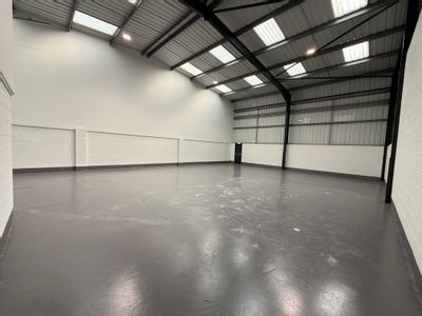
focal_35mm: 14
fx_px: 171
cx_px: 211
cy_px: 158
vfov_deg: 85.7
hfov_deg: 102.1
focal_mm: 2.22
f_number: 2.2
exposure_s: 1/118
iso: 50
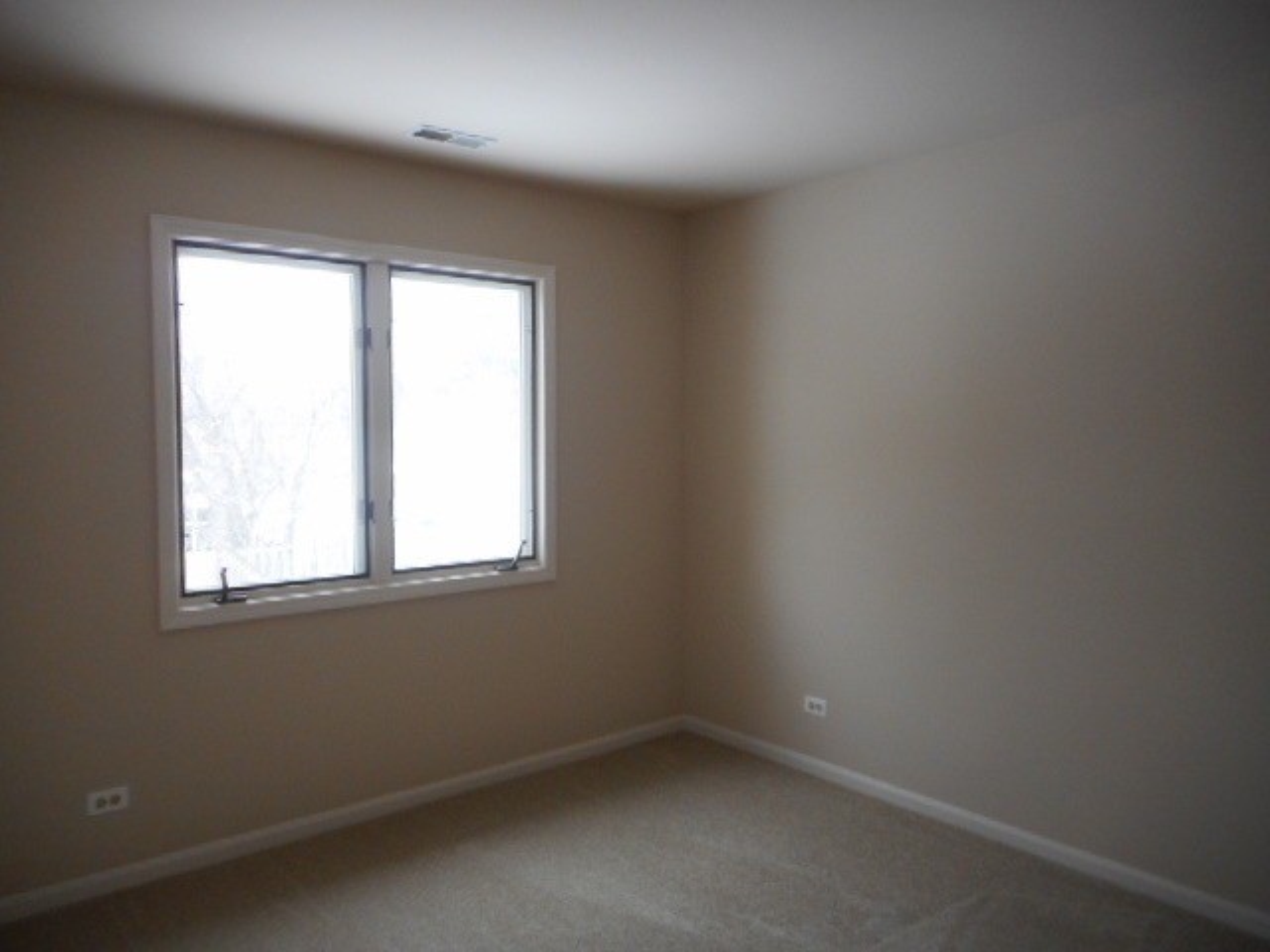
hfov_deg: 69.4
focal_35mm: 25
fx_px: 917
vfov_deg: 54.9
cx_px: 635
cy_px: 476
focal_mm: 4.5
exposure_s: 1/30
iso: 200
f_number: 3.7
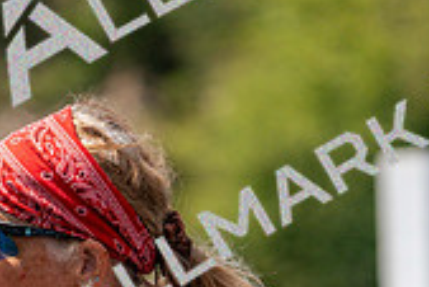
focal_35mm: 942
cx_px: 142
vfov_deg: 1.5
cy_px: 479
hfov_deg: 2.2
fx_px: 11235
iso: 250
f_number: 5.6
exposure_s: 1/2000
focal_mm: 275
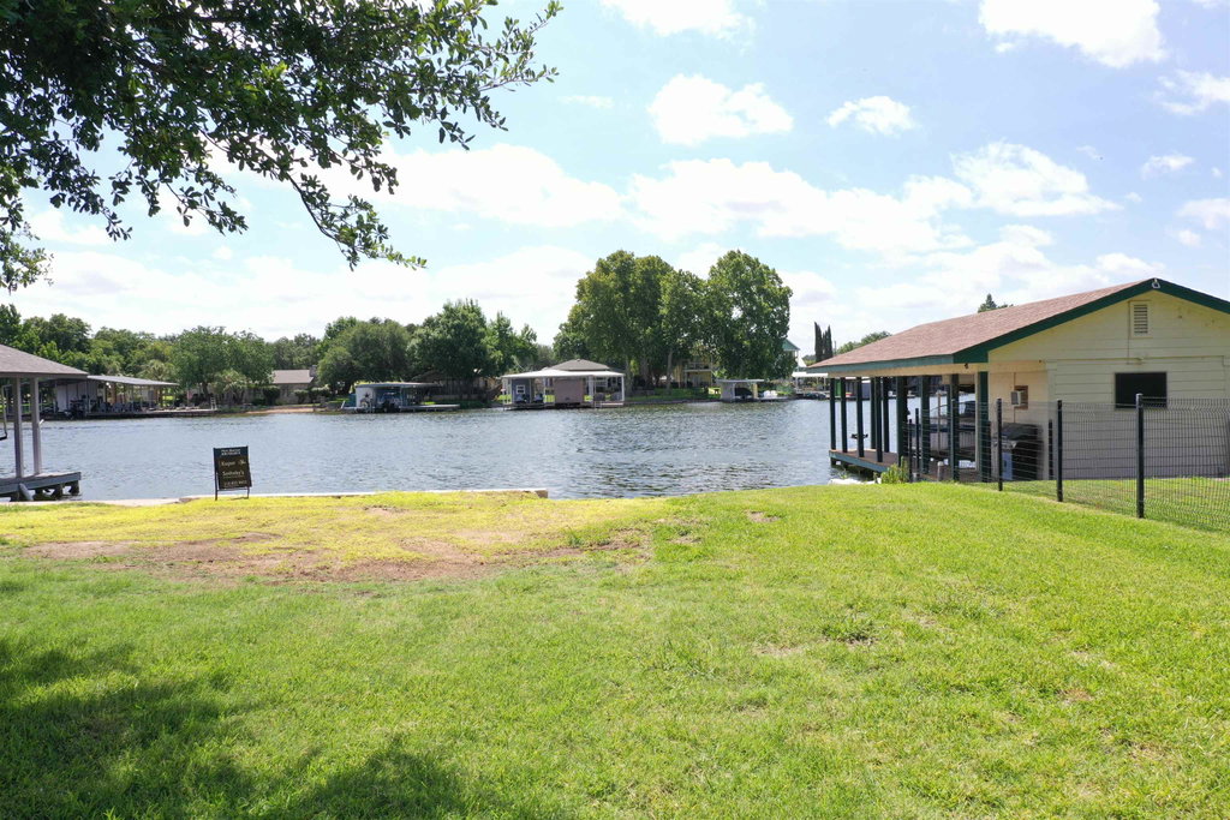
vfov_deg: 46.4
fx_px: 957
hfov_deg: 65.5
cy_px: 410
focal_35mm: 28
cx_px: 615
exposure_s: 1/320
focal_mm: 10.26
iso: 100
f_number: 5.6
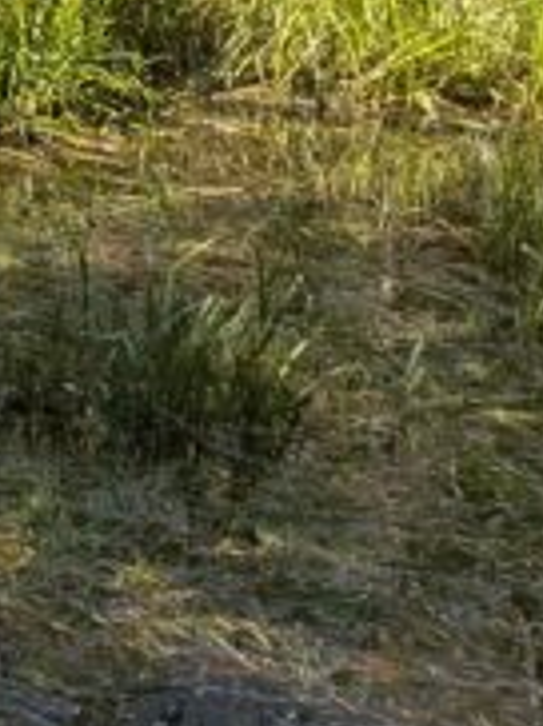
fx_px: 2956
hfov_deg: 9.0
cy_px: -375
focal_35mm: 141
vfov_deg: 13.2
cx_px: -940
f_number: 1.89
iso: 42
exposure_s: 1/1513
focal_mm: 5.43
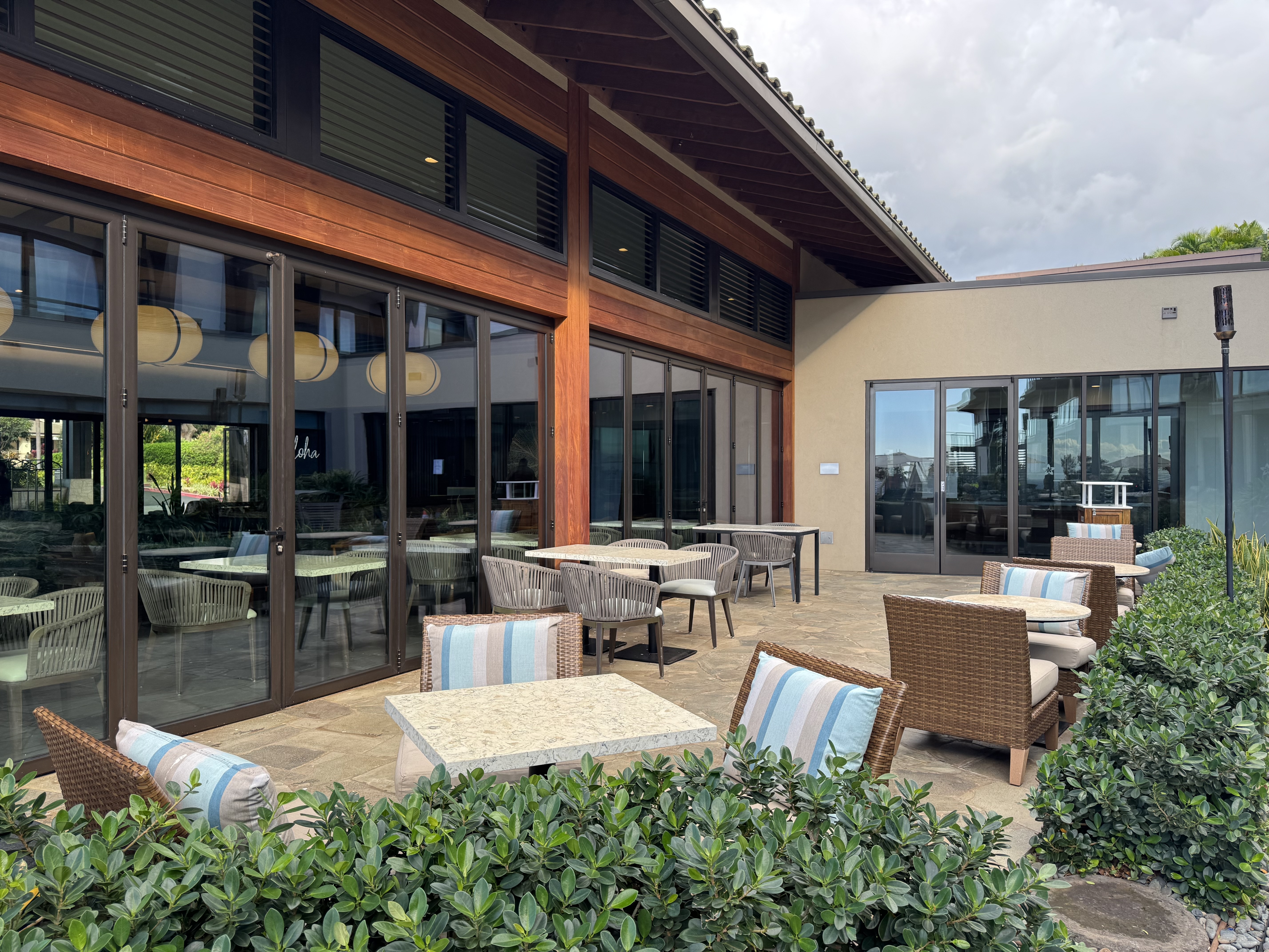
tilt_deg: -0.4
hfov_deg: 71.6
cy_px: 476
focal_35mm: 24
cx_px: 634
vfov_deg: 56.8
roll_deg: -0.1
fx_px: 880
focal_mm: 6.76
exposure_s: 1/693
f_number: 1.78
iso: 80
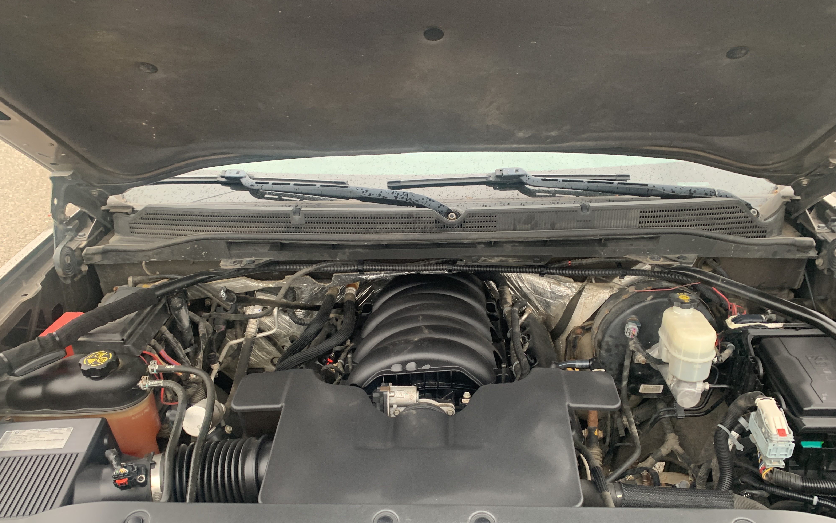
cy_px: 313
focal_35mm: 28
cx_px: 420
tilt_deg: -31.8
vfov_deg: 44.3
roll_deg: +0.4
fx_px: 638
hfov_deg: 66.5
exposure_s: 1/60
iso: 160
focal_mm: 4.25
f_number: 1.8
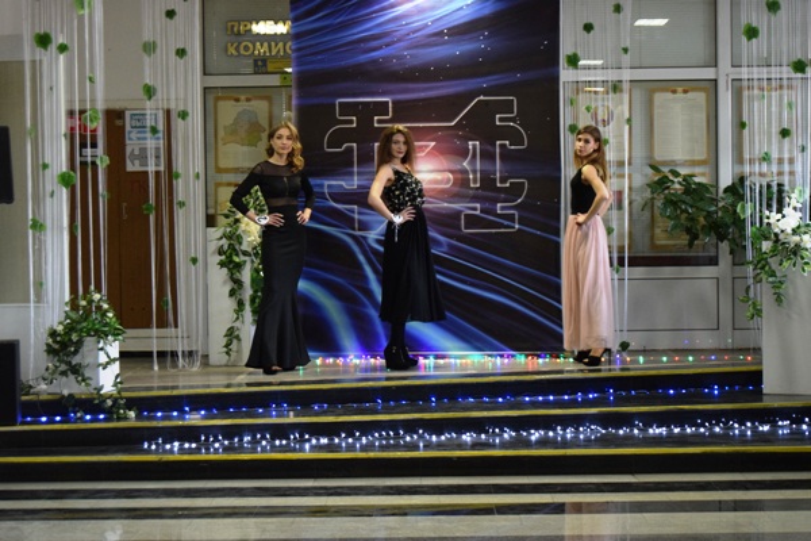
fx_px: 1858
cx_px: 406
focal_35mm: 82
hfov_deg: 24.6
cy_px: 270
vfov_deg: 16.6
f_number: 5.6
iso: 1600
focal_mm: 55
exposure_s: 1/50
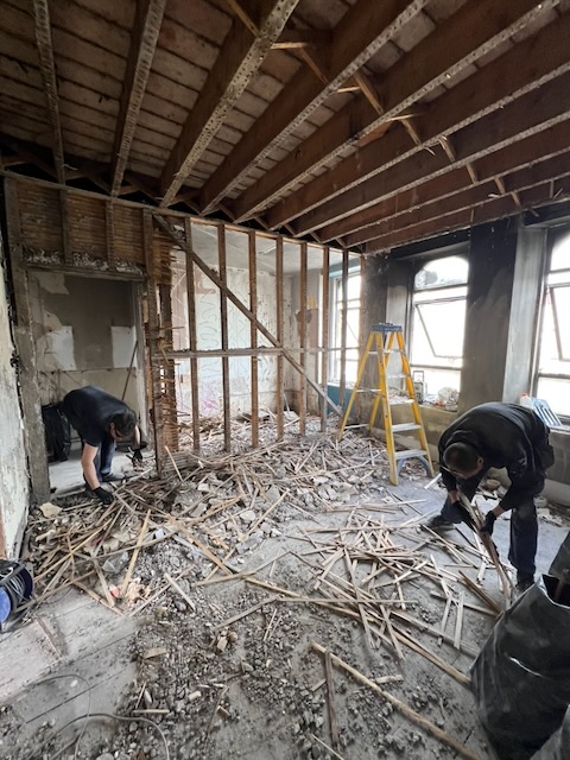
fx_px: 285
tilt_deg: -8.6
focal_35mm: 13
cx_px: 285
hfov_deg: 89.9
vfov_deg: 106.2
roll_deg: +0.7
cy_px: 380
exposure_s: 1/88
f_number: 1.8
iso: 250
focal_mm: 1.57
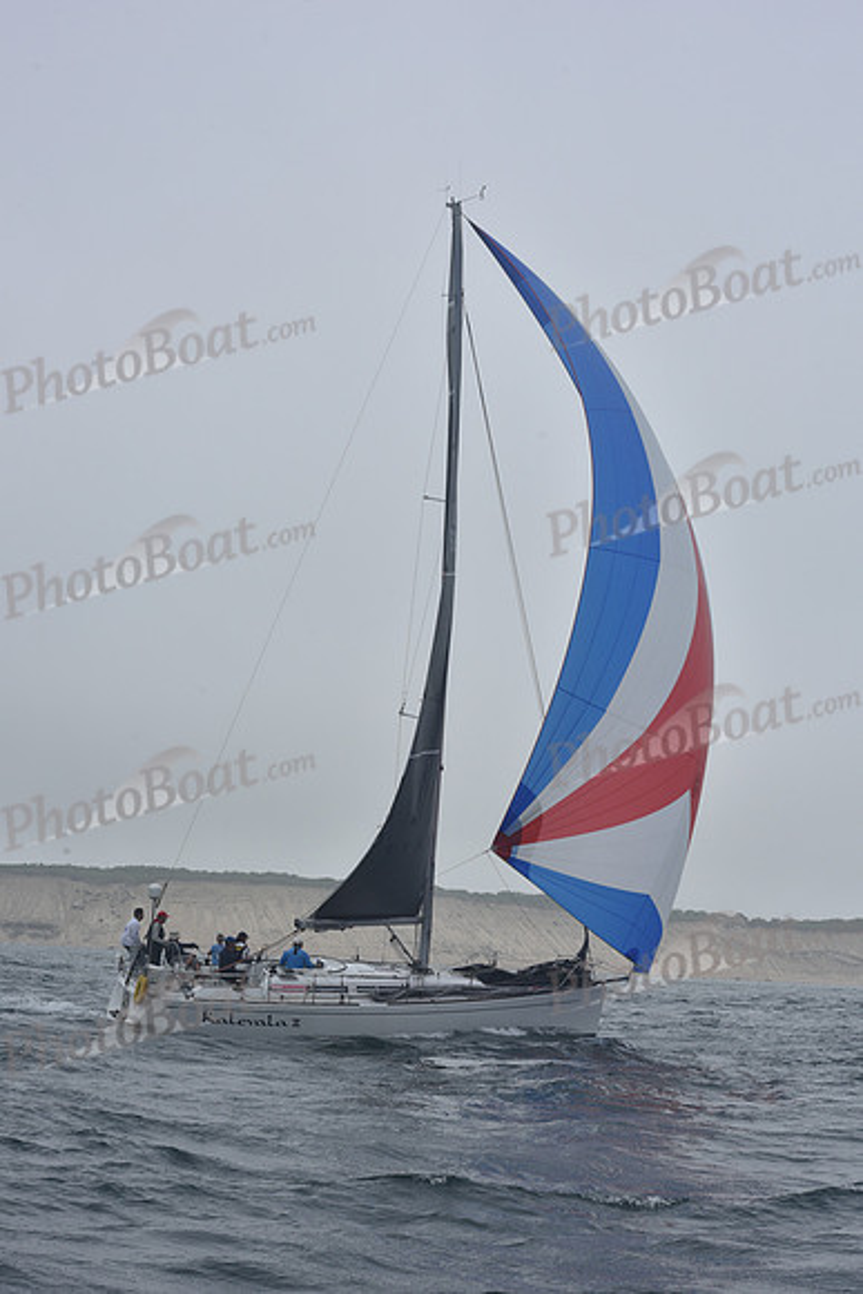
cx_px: 432
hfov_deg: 19.5
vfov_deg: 28.8
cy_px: 647
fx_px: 2515
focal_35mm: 70
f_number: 13
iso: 250
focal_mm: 70
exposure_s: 1/800
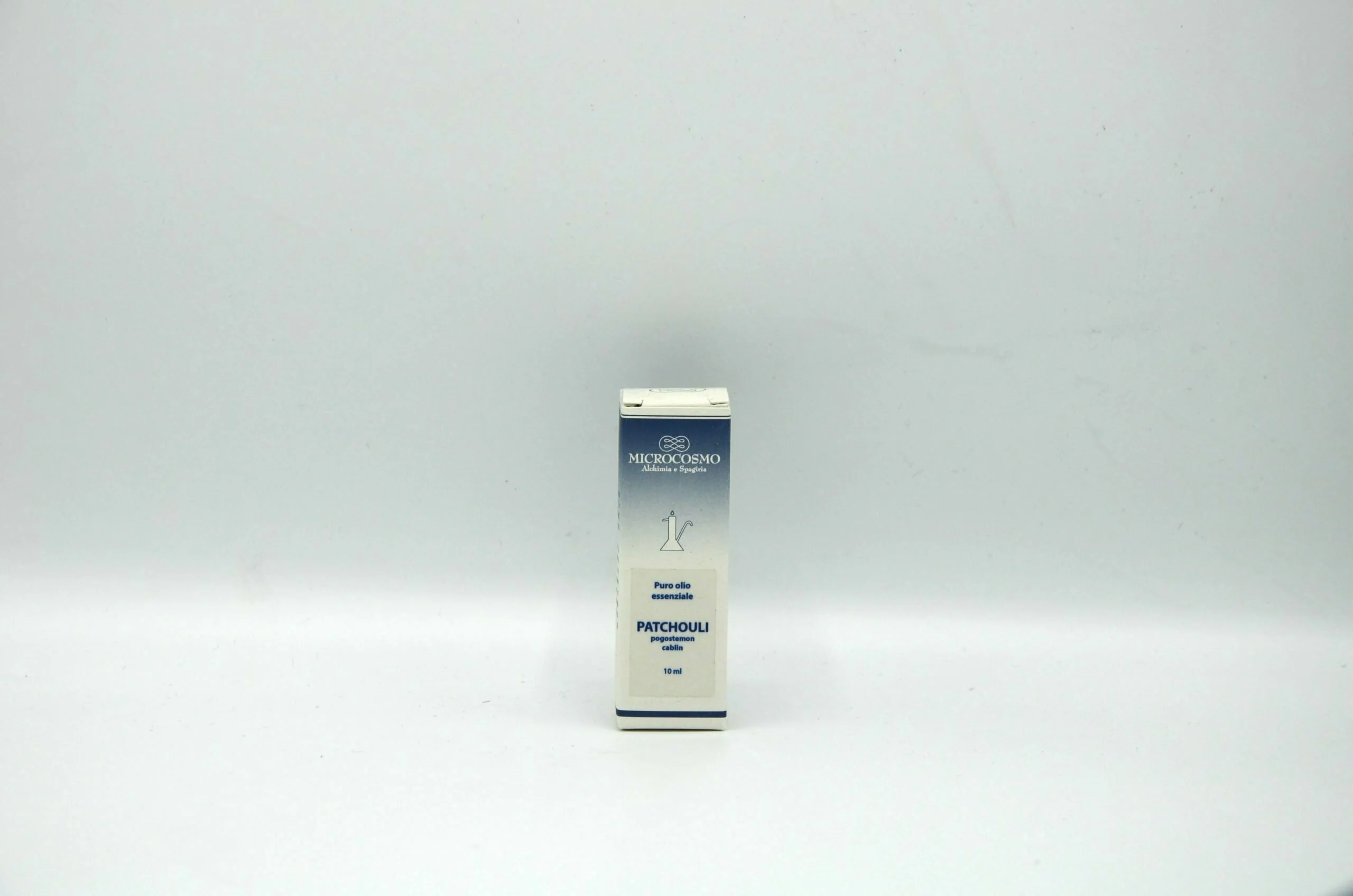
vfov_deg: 13.8
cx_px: 676
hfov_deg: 20.7
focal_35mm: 99
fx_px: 3713
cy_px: 448
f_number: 8
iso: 125
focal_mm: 66
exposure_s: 1/500
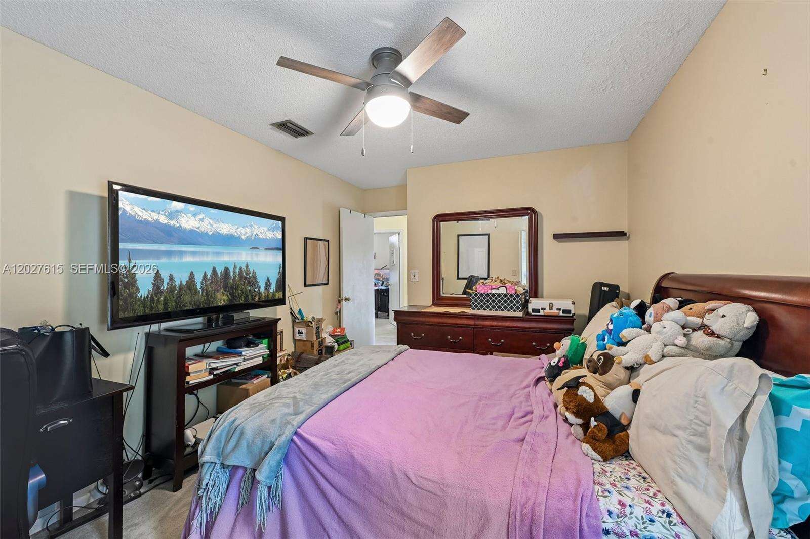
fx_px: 315
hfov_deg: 104.3
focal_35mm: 14
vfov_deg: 81.2
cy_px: 270
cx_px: 405
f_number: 8
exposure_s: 1/3.33
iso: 400
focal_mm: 14
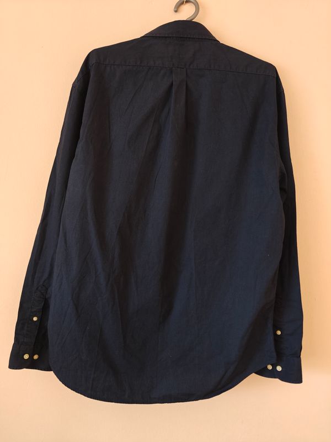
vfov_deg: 73.9
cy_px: 221
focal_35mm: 23
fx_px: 293
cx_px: 166
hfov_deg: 58.9
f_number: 1.6
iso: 640
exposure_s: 1/100
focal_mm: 6.06
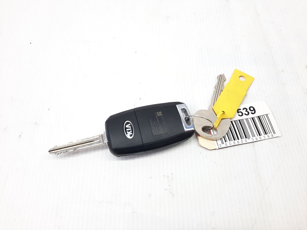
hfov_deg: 69.4
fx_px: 222
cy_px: 115
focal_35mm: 25
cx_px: 154
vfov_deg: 54.9
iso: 64
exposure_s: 1/50
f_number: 2
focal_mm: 4.6
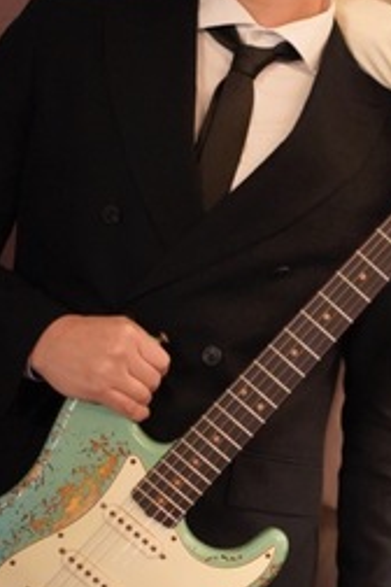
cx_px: 498
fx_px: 1629
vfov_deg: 20.2
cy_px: 450
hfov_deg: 13.2
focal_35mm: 100
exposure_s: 1/160
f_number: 2.2
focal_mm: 35
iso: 12800
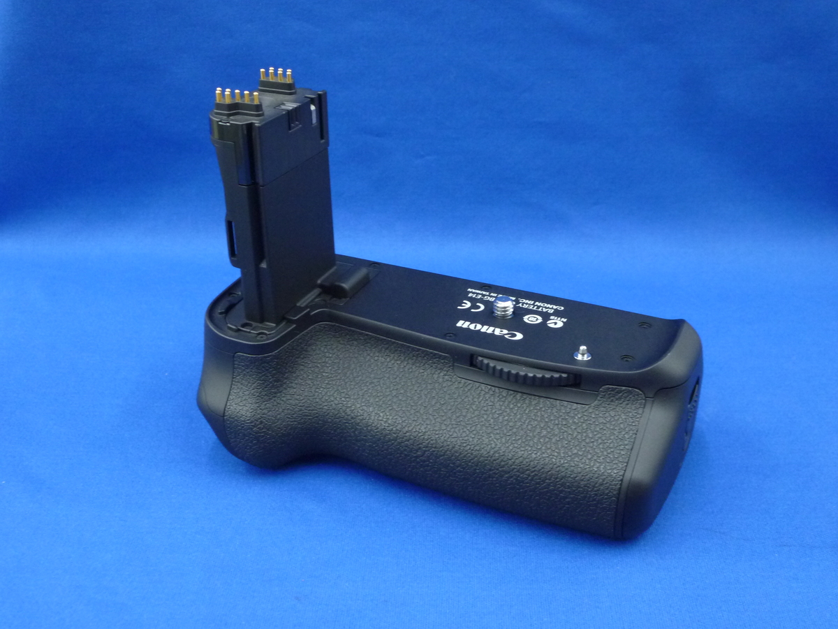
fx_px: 993
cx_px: 419
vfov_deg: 35.1
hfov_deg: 45.8
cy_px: 314
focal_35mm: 41
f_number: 3.6
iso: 400
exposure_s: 1/40
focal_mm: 7.2
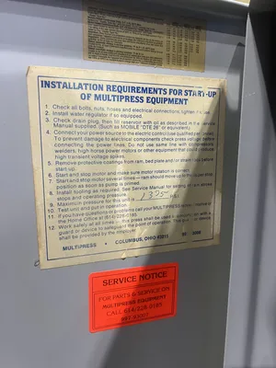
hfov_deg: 53.1
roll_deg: +2.1
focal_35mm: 26
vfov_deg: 67.3
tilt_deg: -11.3
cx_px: 138
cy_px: 184
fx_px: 276
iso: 160
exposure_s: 1/60
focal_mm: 5.7
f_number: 1.5
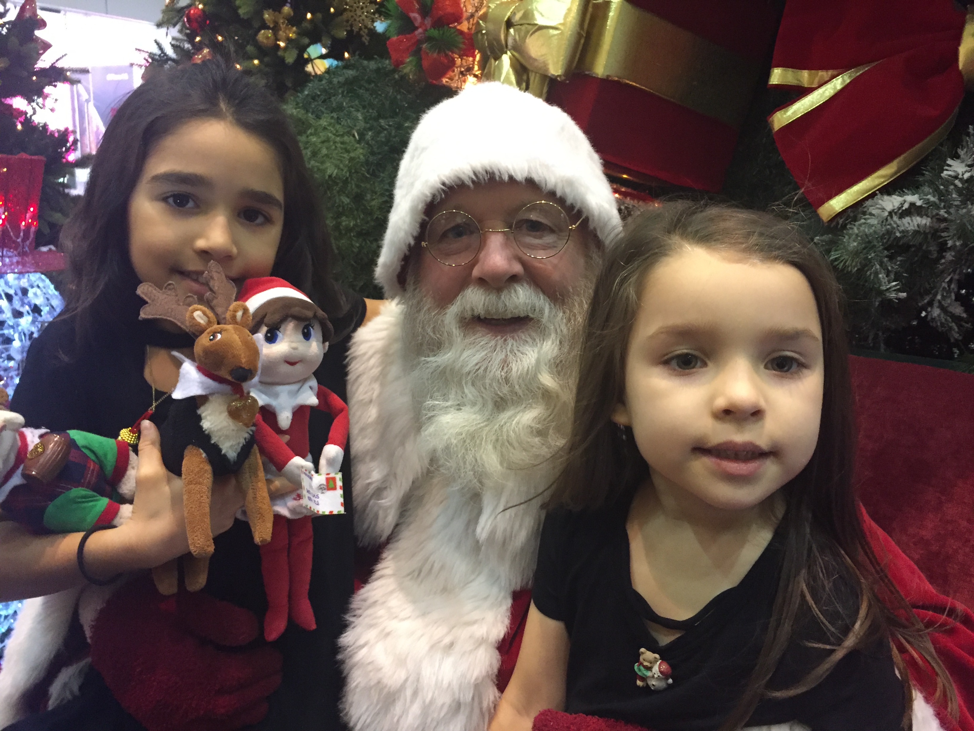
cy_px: 366
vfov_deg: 48.2
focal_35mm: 29
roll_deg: -3.2
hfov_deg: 61.7
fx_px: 816
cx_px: 487
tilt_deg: -13.6
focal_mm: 4.15
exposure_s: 1/30
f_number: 2.2
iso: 250
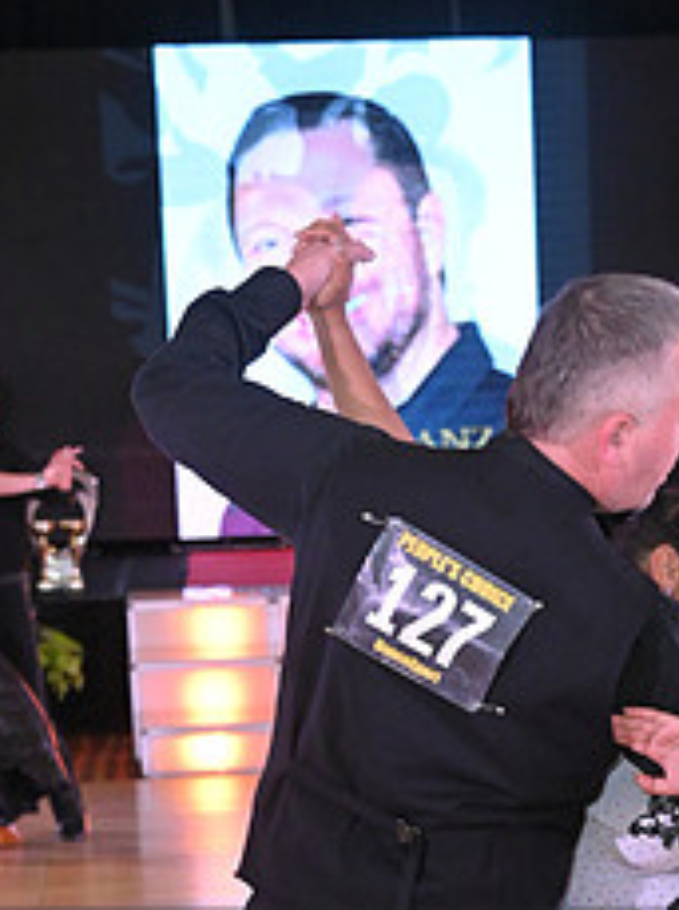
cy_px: 1041
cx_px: 530
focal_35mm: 122
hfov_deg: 12.1
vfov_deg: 15.7
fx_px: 3200
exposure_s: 1/400
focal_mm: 50
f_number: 5
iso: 3200
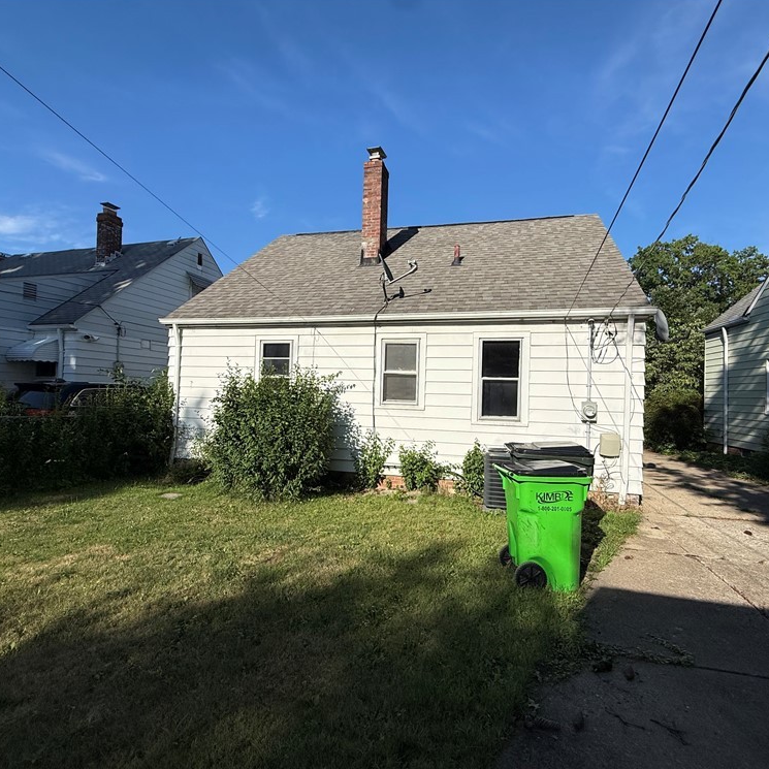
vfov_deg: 84.0
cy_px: 389
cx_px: 404
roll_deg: -0.7
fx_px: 427
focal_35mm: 17
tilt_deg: +1.7
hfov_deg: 83.9
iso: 50
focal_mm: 2.22
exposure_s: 1/4762
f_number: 2.2
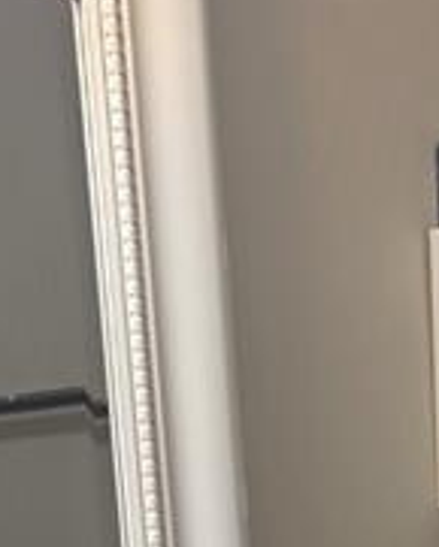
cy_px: 1357
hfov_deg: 9.6
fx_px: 2418
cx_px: 911
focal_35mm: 149
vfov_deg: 10.8
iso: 32
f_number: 1.7
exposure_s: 1/120
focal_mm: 6.25
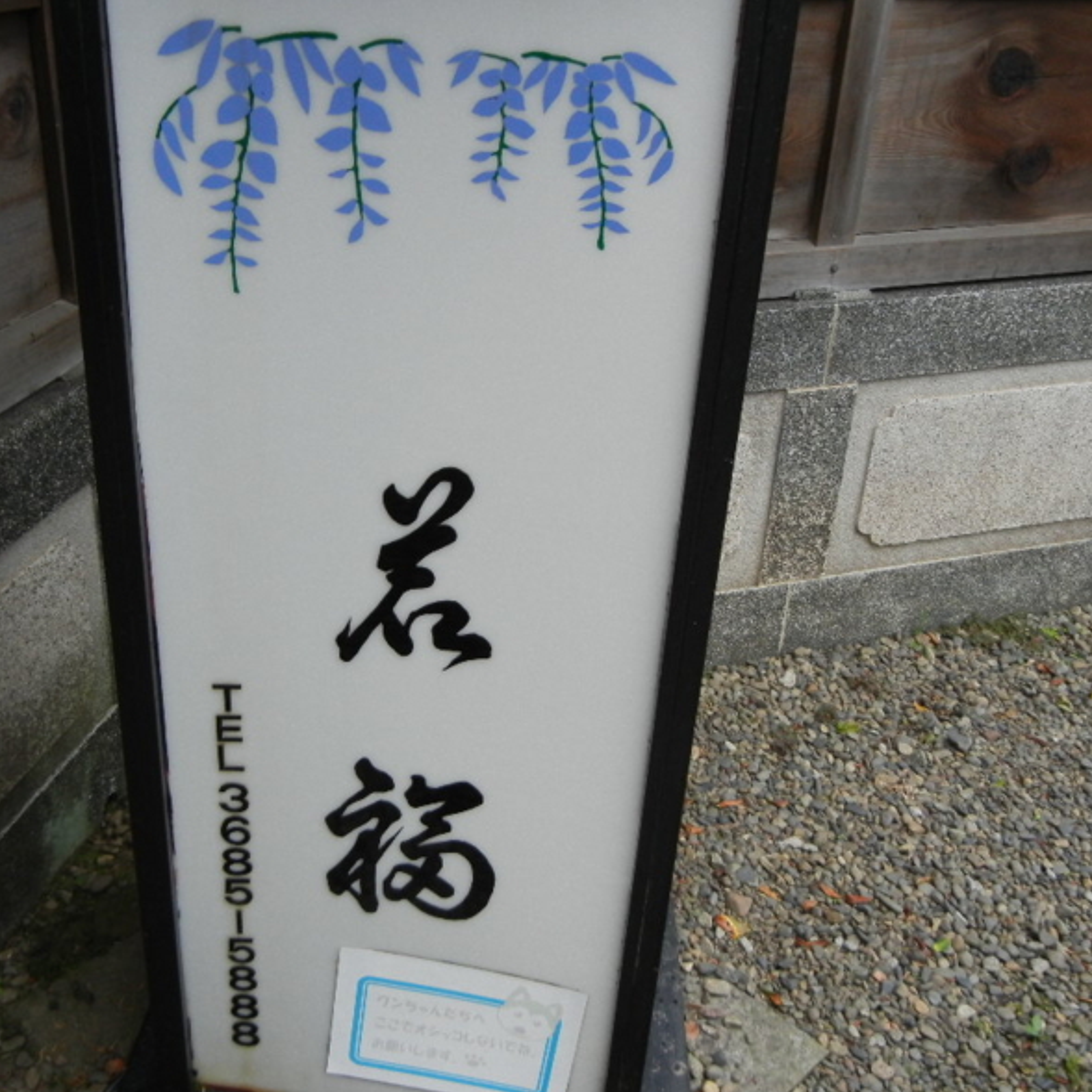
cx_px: 400
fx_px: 1285
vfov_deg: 46.0
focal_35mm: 36
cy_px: 541
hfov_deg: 45.6
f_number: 3.5
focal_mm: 5.4
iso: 303
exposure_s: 1/30
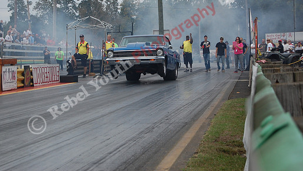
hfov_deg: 21.9
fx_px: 784
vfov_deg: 12.4
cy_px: 57
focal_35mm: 98
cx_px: 142
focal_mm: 55
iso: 360
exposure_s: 1/1000
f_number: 5.6
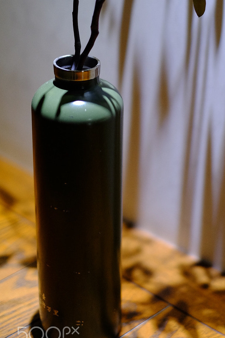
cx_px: 175
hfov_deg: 16.2
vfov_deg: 24.1
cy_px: 110
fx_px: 788
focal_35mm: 84
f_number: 1.4
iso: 1600
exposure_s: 1/58
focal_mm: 35
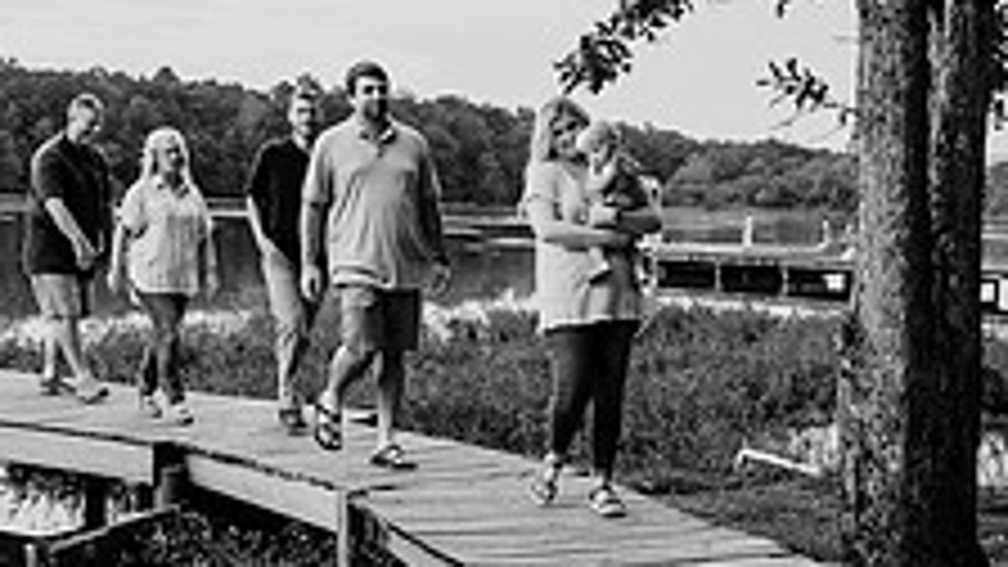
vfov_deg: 18.4
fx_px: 1737
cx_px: 580
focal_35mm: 65
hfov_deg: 32.3
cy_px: 425
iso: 500
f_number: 3.5
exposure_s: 1/800
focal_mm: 24
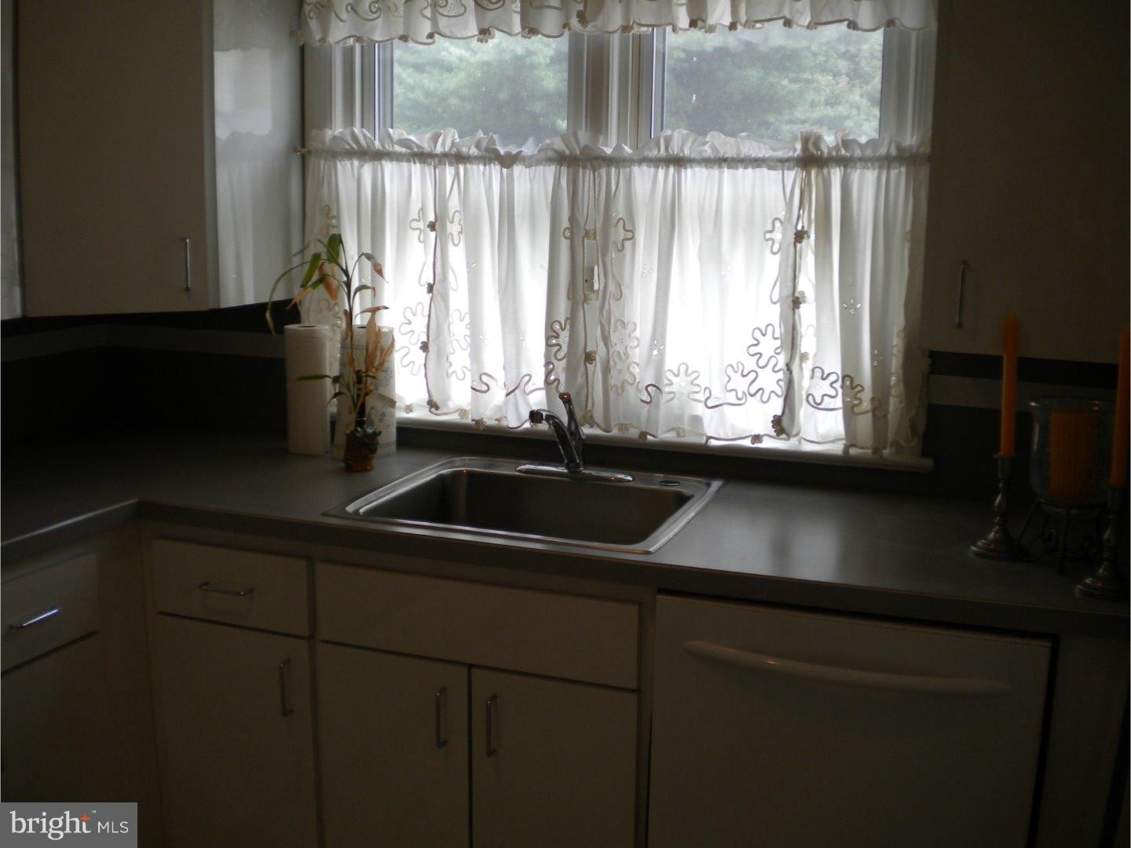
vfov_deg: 40.7
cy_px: 424
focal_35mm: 35
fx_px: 1144
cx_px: 566
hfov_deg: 52.6
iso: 80
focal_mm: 6.3
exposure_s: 1/102
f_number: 3.1
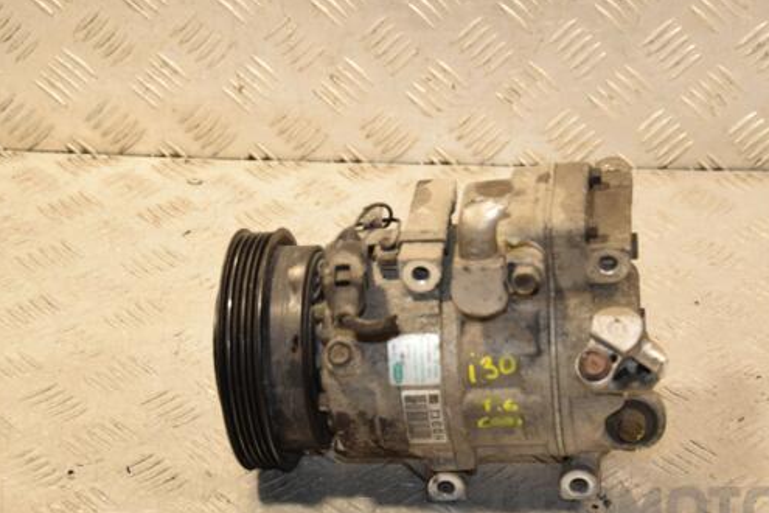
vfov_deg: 15.0
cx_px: 427
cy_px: 303
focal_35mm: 91
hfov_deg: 22.4
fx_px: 1944
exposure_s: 1/200
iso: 800
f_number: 5.6
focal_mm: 50
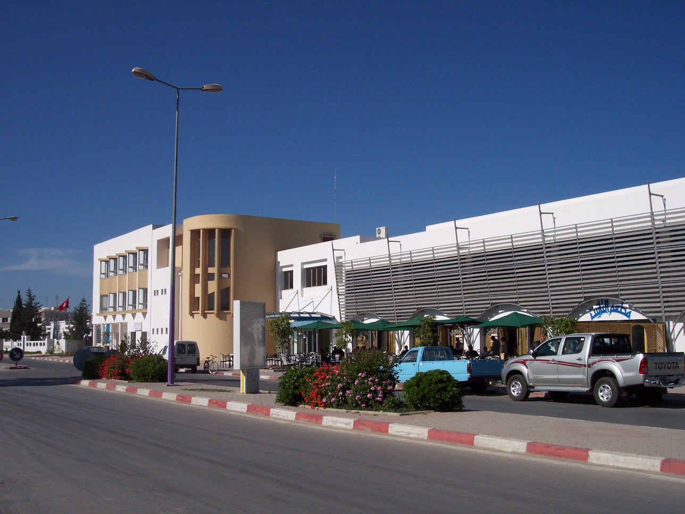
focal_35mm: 38
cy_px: 257
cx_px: 342
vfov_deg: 37.7
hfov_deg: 49.0
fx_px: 752
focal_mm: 8
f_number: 4.8
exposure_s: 1/1000
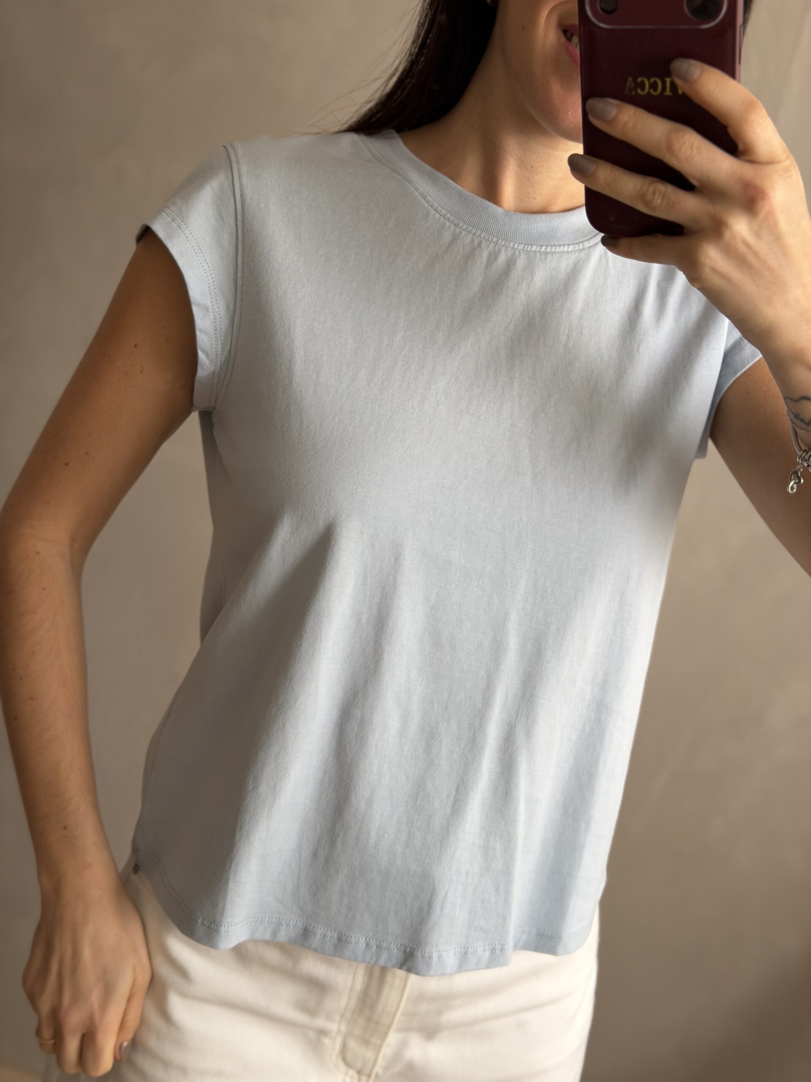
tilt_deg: -23.3
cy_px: 541
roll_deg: -12.1
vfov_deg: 39.7
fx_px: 1499
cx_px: 406
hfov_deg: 30.3
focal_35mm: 48
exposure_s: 1/89
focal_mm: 6.76
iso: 100
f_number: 1.78
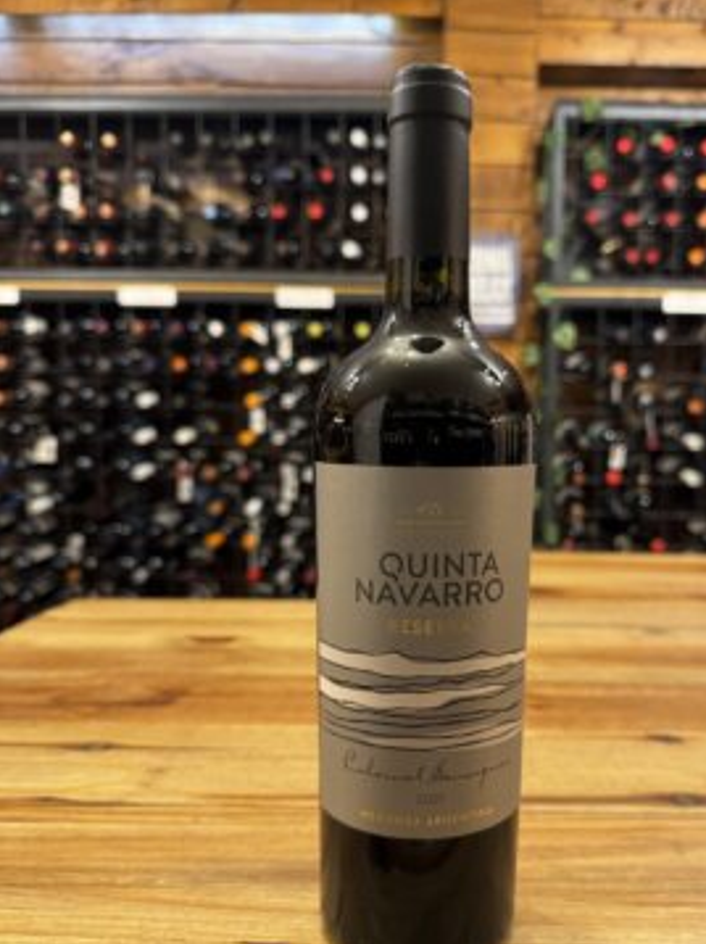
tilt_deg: -5.0
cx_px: 421
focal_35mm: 29
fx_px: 790
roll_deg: -0.5
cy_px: 514
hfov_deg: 47.9
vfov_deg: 61.6
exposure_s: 1/50
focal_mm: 6.76
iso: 250
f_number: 1.78
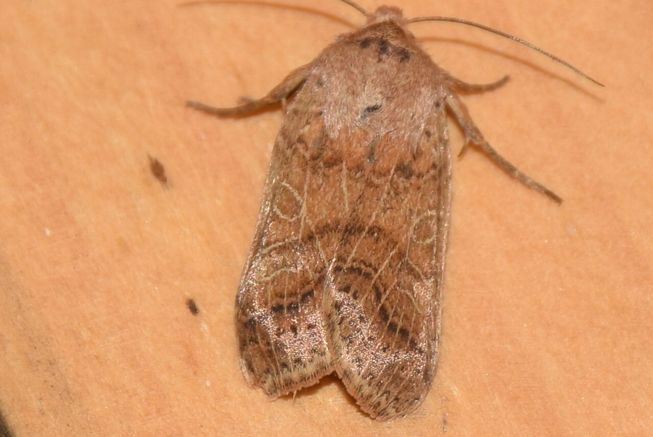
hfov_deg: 9.8
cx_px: 326
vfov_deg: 6.6
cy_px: 218
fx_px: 3813
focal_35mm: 210
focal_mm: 140
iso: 100
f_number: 13
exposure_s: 1/160
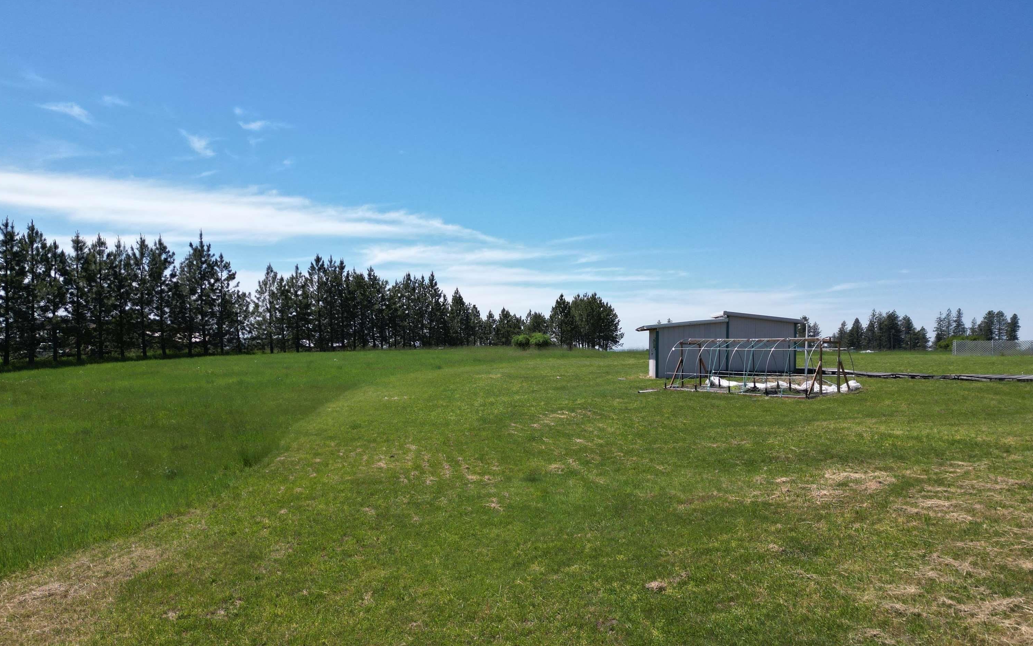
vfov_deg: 47.5
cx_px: 508
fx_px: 732
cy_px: 365
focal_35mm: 26
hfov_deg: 70.4
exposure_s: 1/3000
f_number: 1.7
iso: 110
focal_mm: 6.72
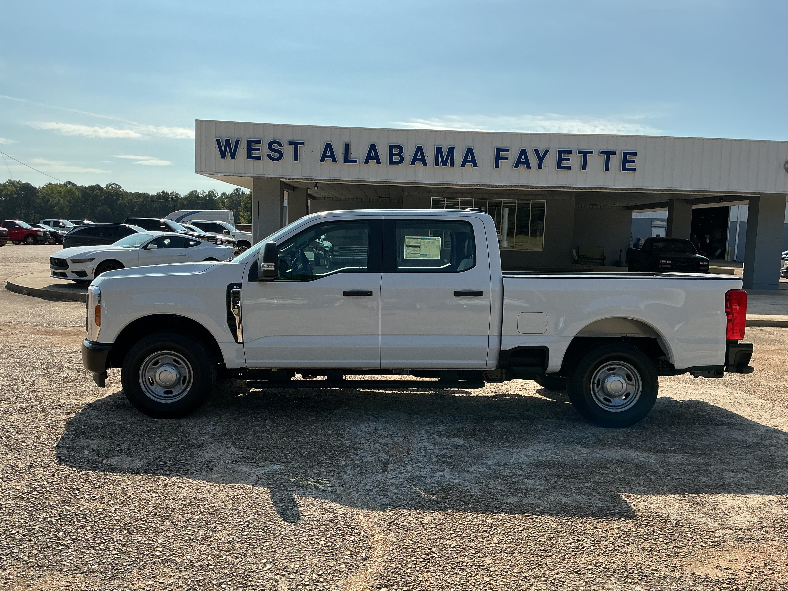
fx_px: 660
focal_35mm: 29
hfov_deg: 61.7
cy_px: 296
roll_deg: -1.6
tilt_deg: -6.3
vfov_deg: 48.2
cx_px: 394
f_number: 1.8
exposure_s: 1/3125
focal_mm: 3
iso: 25
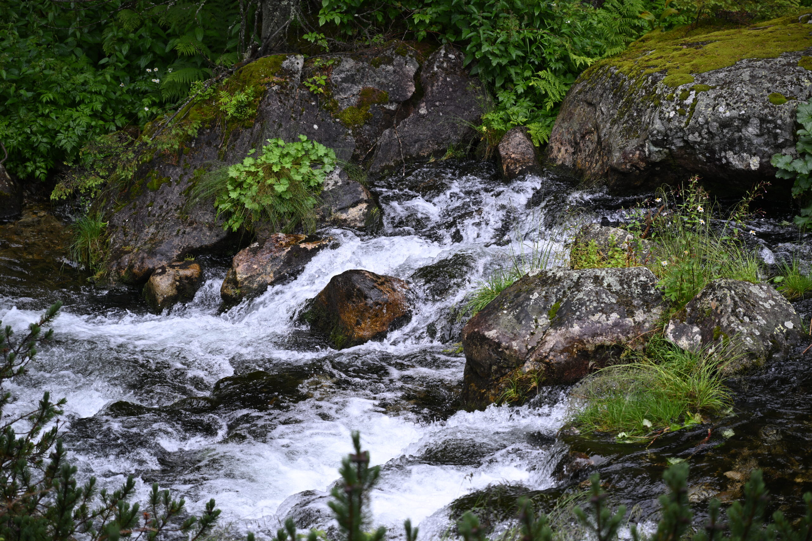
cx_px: 406
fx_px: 2707
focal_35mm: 120
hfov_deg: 17.1
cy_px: 270
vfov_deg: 11.4
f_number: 4
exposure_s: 1/250
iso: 100
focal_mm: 120
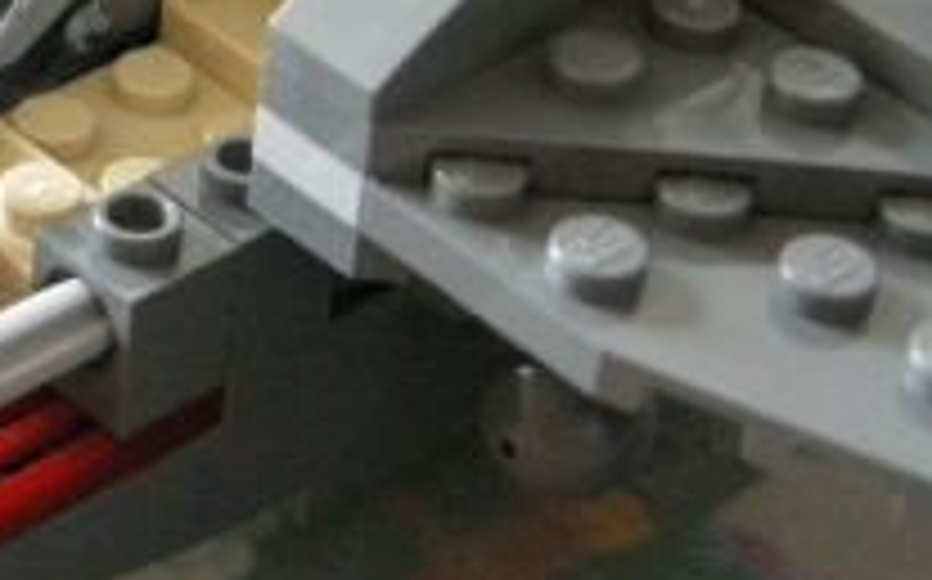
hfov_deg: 17.4
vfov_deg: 11.0
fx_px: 2995
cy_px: 135
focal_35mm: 118
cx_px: 41
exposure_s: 1/46.1
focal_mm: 7.5
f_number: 2.7
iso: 400
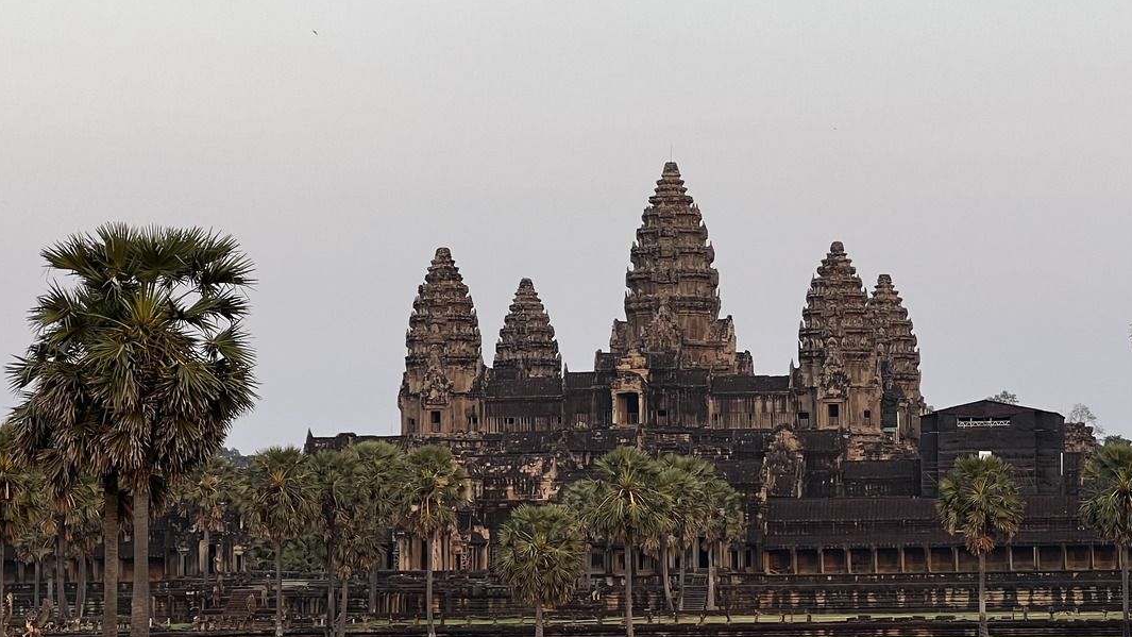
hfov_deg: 17.0
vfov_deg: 9.6
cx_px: 727
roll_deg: +0.7
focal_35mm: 126
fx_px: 3782
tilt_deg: +3.7
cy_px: 395
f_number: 2.8
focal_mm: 9
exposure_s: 1/103
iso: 32
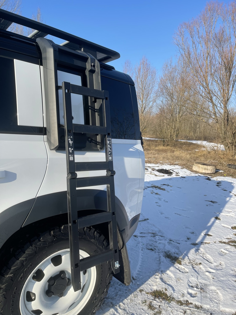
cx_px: 118
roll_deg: -3.2
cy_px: 158
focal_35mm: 26
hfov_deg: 53.1
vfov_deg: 67.3
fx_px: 236
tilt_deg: -7.1
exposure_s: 1/2660
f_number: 1.6
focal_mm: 5.1
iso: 32
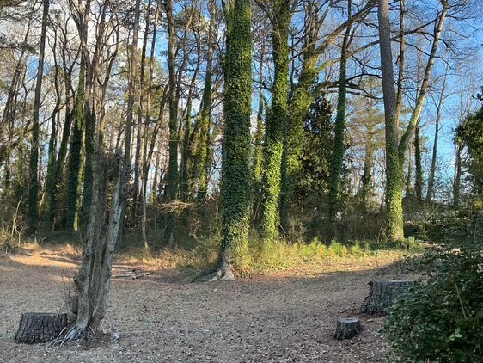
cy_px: 206
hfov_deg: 55.2
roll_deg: -2.3
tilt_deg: +4.1
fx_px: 461
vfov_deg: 42.9
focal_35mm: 33
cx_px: 213
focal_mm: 3
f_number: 1.8
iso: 16
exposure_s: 1/132
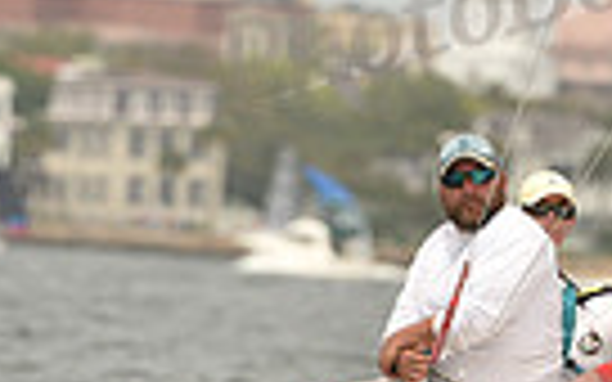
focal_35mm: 1745
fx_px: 29105
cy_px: 164
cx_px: 1089
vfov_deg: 0.8
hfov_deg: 1.2
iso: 320
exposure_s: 1/1250
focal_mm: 400
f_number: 7.1
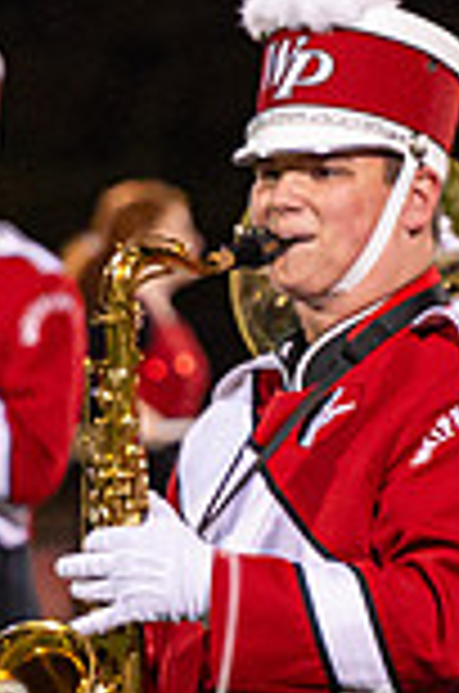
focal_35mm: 760
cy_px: 1140
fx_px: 14600
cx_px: 331
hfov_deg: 1.8
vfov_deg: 2.7
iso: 3200
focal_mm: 135
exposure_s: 1/200
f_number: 4
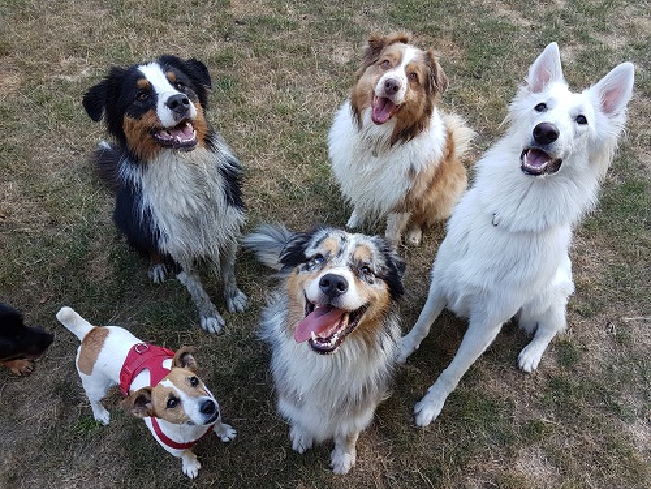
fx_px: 489
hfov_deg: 67.3
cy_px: 244
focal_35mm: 26
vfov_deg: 53.1
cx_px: 326
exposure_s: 1/106
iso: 40
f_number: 1.7
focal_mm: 4.2
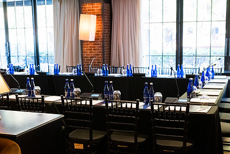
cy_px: 97
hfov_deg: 41.1
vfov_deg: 28.0
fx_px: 307
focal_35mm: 48
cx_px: 116
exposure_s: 1/160
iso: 6400
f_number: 3.5
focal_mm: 35
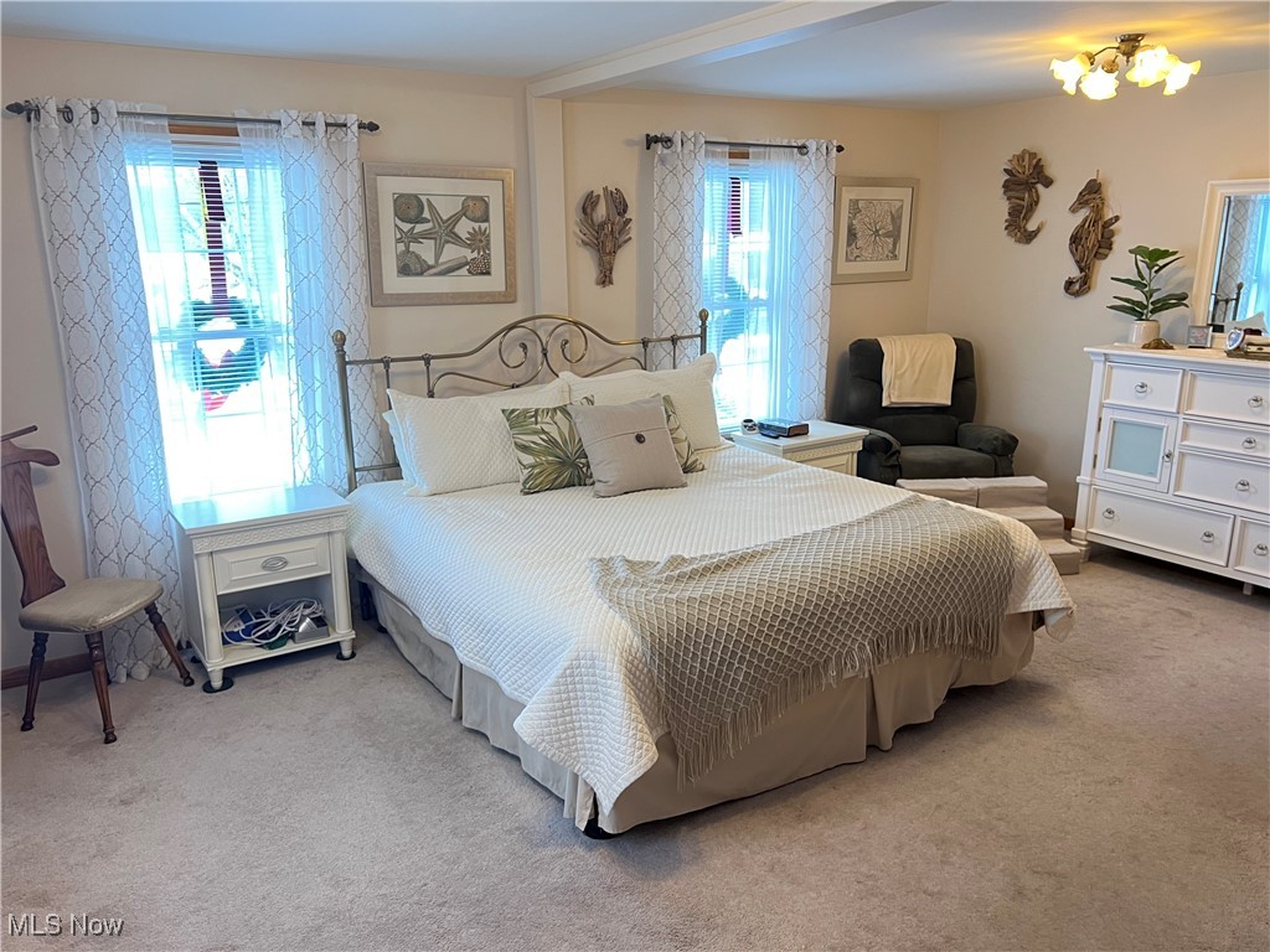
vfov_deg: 53.1
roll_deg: +0.7
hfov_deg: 67.3
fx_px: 954
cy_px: 476
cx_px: 635
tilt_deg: -14.4
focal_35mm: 26
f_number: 1.5
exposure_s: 1/40
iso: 400
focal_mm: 5.7
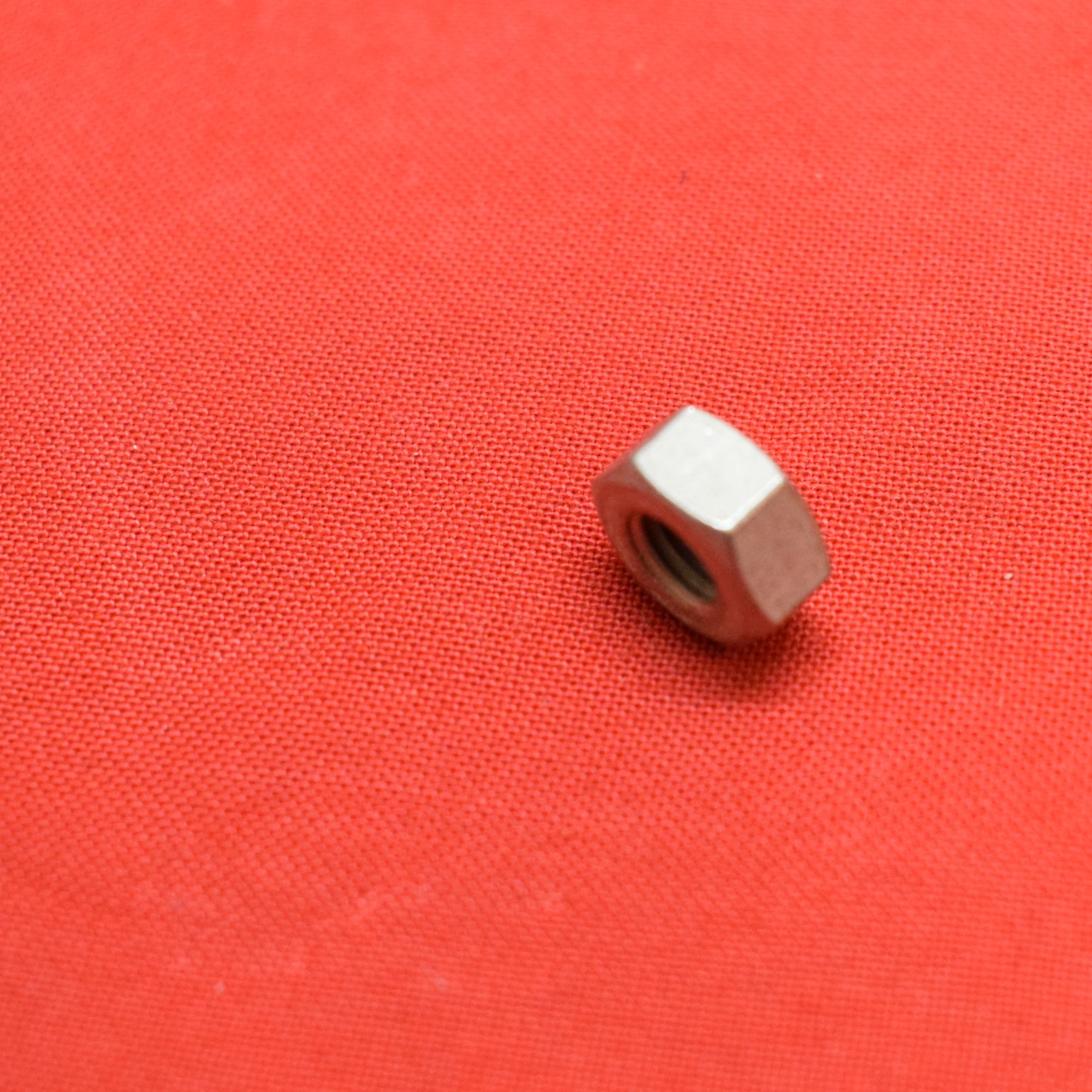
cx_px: 650
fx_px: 2568
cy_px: 554
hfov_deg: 24.0
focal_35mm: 72
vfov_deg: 24.0
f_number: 5
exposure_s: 1/125
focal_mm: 25
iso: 2000
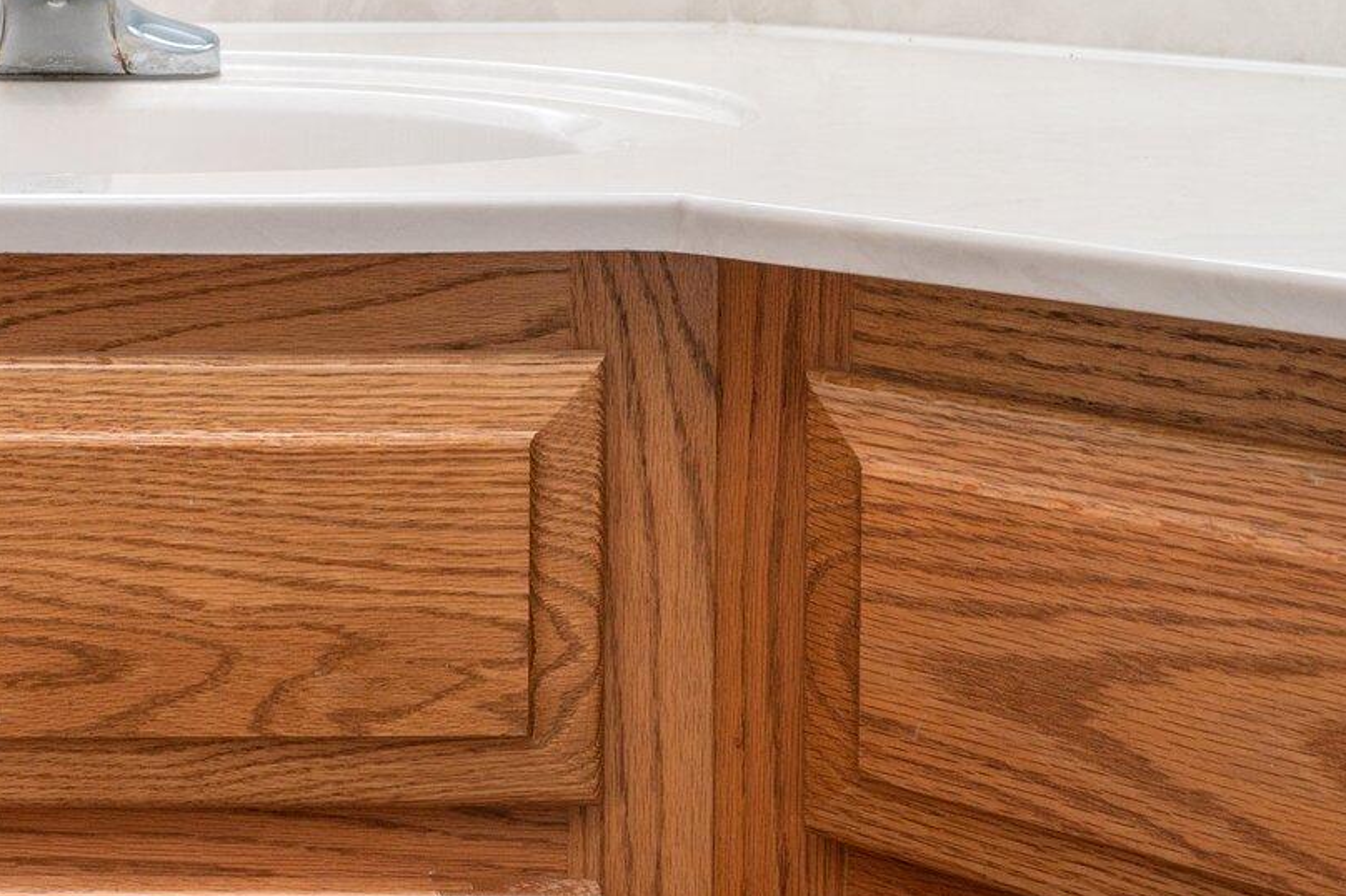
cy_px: -215
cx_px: 18
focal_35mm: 76
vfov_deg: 17.0
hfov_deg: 25.4
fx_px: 2840
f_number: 9
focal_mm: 30
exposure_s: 1/60
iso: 500
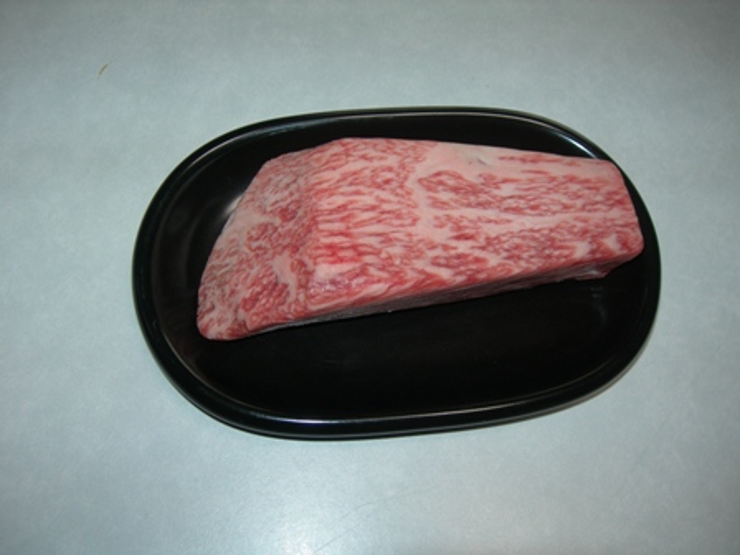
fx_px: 812
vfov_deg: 37.7
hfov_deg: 49.0
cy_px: 278
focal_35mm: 38
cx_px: 370
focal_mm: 7.8
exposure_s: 1/60.1
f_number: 2.8
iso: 50
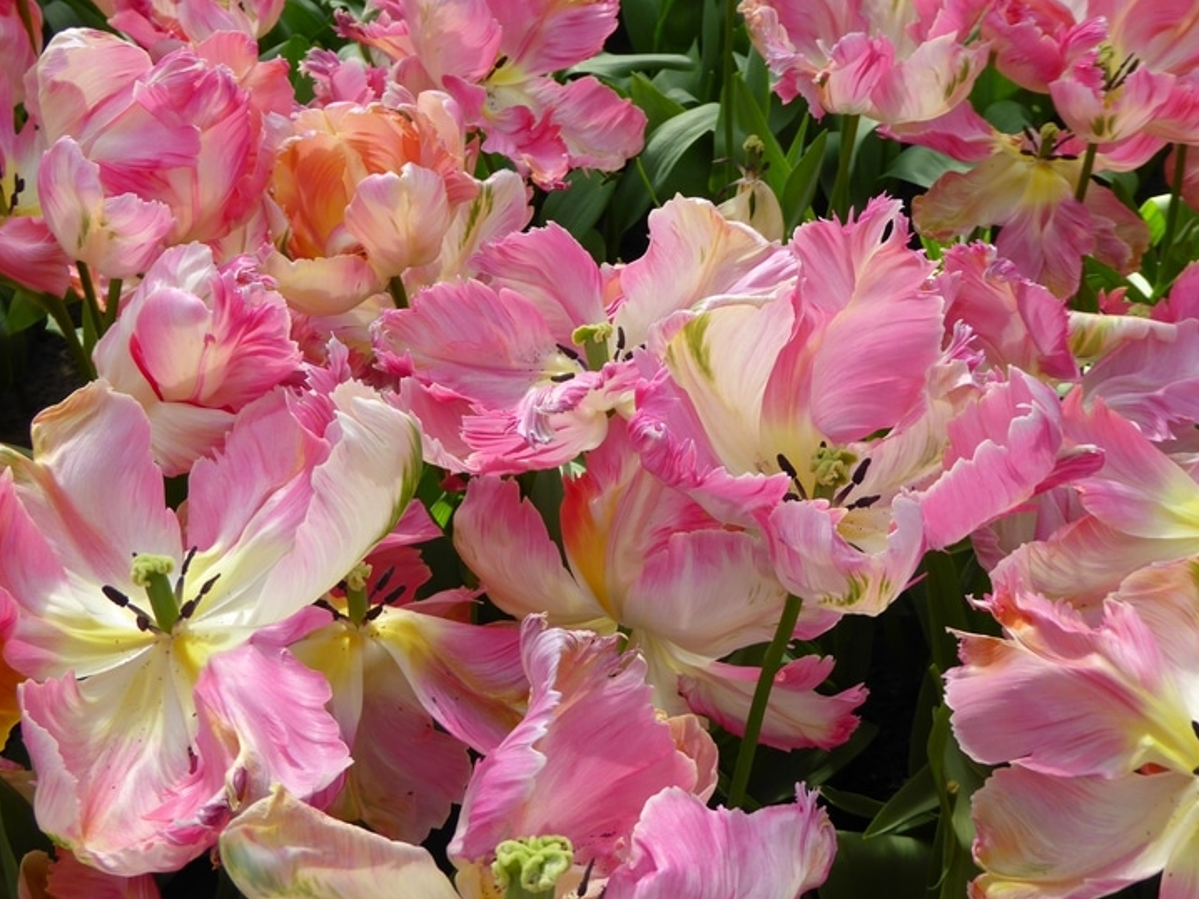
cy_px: 456
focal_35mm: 39
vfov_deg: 36.8
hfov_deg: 47.9
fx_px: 1350
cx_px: 620
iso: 100
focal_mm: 6.3
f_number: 3.7
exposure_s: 1/160
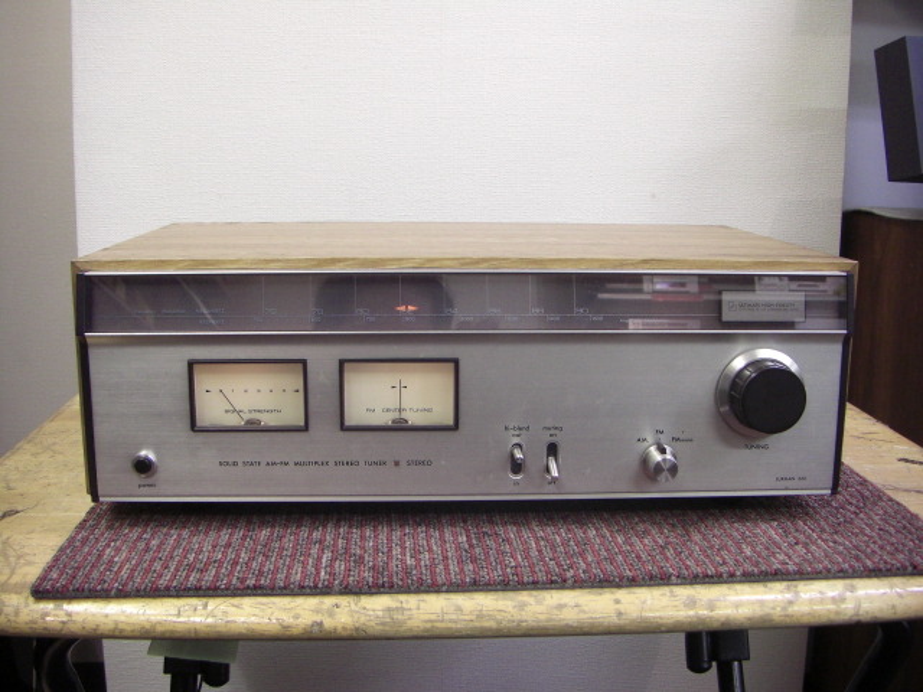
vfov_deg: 37.7
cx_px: 462
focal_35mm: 38
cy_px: 346
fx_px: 1013
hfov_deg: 49.0
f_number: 3.4
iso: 200
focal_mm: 6.3
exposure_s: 1/20
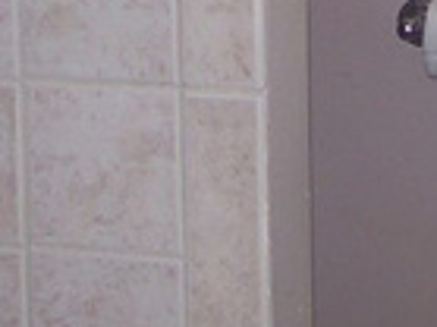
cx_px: 428
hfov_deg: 11.8
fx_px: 2094
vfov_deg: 8.7
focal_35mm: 166
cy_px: -170
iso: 64
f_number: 2.8
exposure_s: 1/125
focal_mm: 5.85
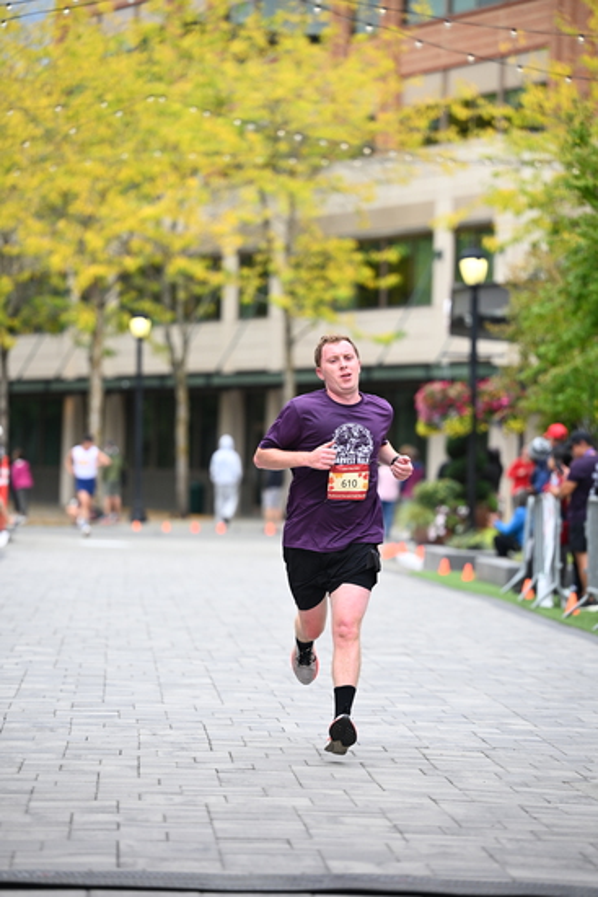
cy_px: 448
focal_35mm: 145
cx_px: 299
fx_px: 3610
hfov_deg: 9.5
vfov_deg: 14.1
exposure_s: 1/2000
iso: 800
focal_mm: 145
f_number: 2.8
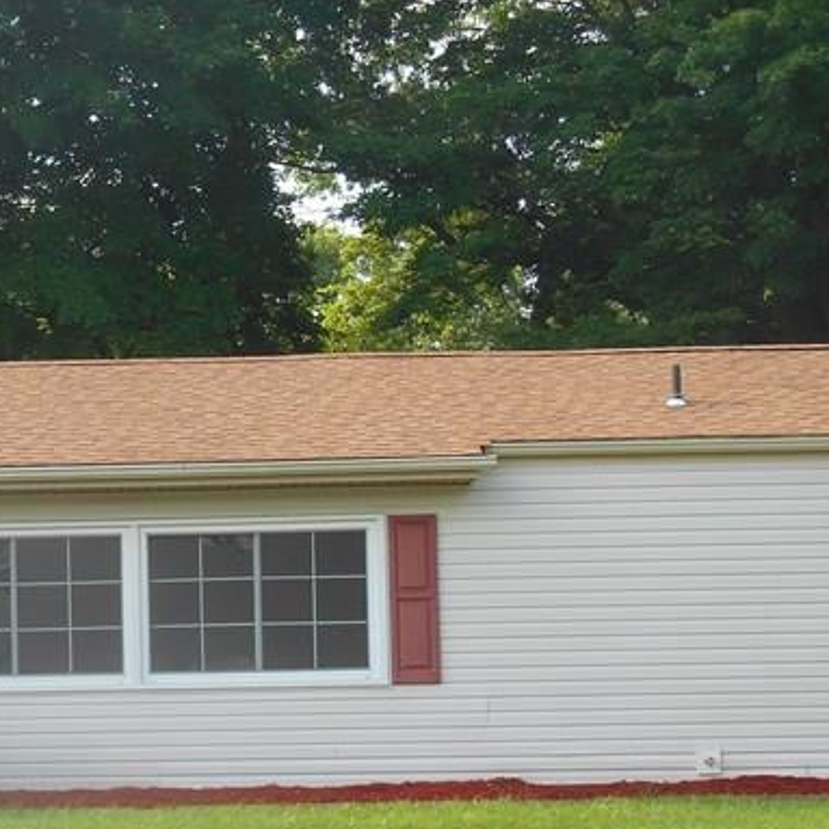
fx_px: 2628
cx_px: 37
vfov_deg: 17.8
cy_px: 654
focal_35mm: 97
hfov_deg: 17.6
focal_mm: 7.2
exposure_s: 1/160
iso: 80
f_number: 3.9
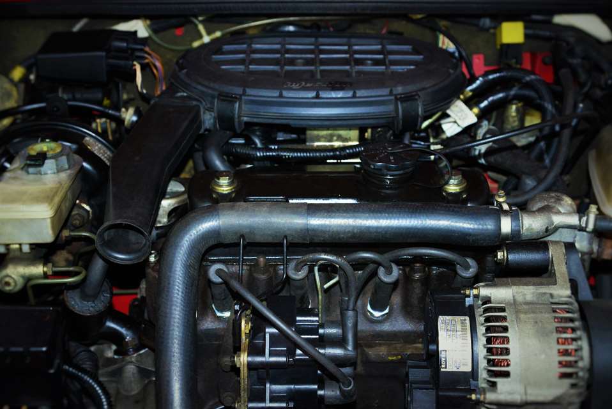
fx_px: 1106
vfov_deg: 21.0
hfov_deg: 30.9
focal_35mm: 65
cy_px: 204
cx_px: 306
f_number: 5.6
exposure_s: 1/60
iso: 800
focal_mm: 65
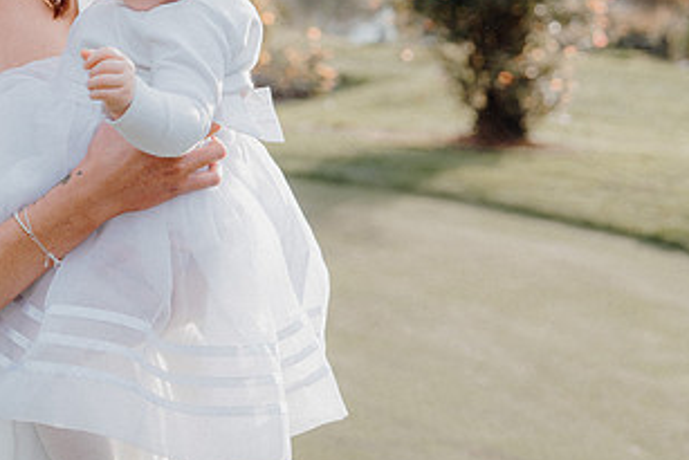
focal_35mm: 85
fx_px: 1627
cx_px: 74
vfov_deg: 15.9
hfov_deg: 23.3
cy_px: 46
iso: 125
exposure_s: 1/250
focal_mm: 45
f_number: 3.5
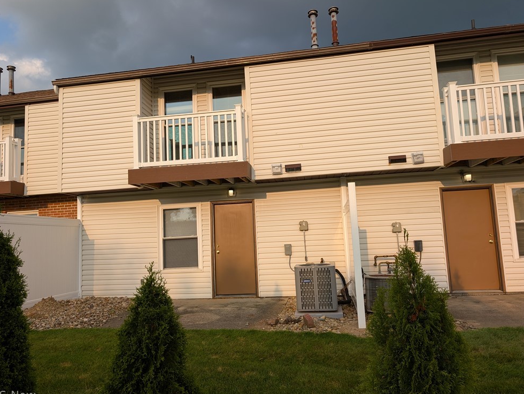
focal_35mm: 25
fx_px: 379
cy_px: 199
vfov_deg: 55.0
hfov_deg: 69.3
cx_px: 253
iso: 22
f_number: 1.68
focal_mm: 6.9
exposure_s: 1/810
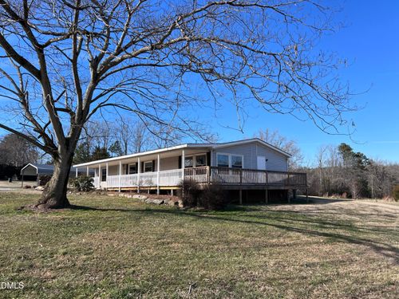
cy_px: 150
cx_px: 200
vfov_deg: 53.1
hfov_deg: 67.3
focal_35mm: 26
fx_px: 300
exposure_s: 1/2841
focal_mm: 5.7
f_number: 1.5
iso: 50
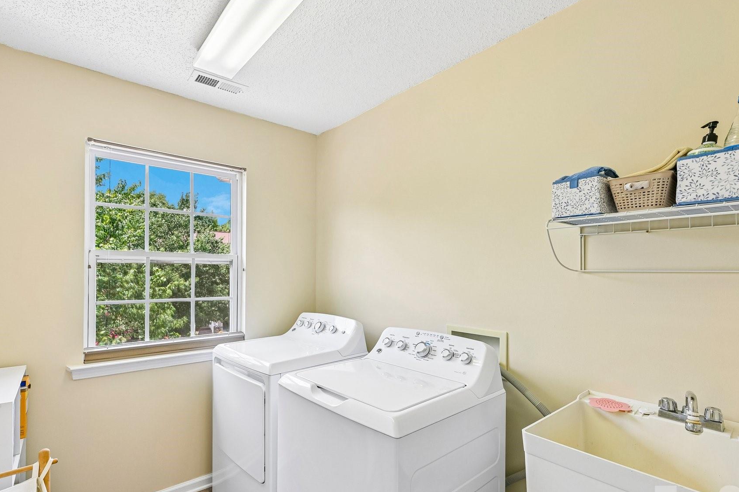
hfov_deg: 91.2
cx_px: 346
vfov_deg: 68.3
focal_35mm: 18
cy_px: 273
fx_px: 361
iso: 100
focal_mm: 14.5
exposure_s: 1/25
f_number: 8
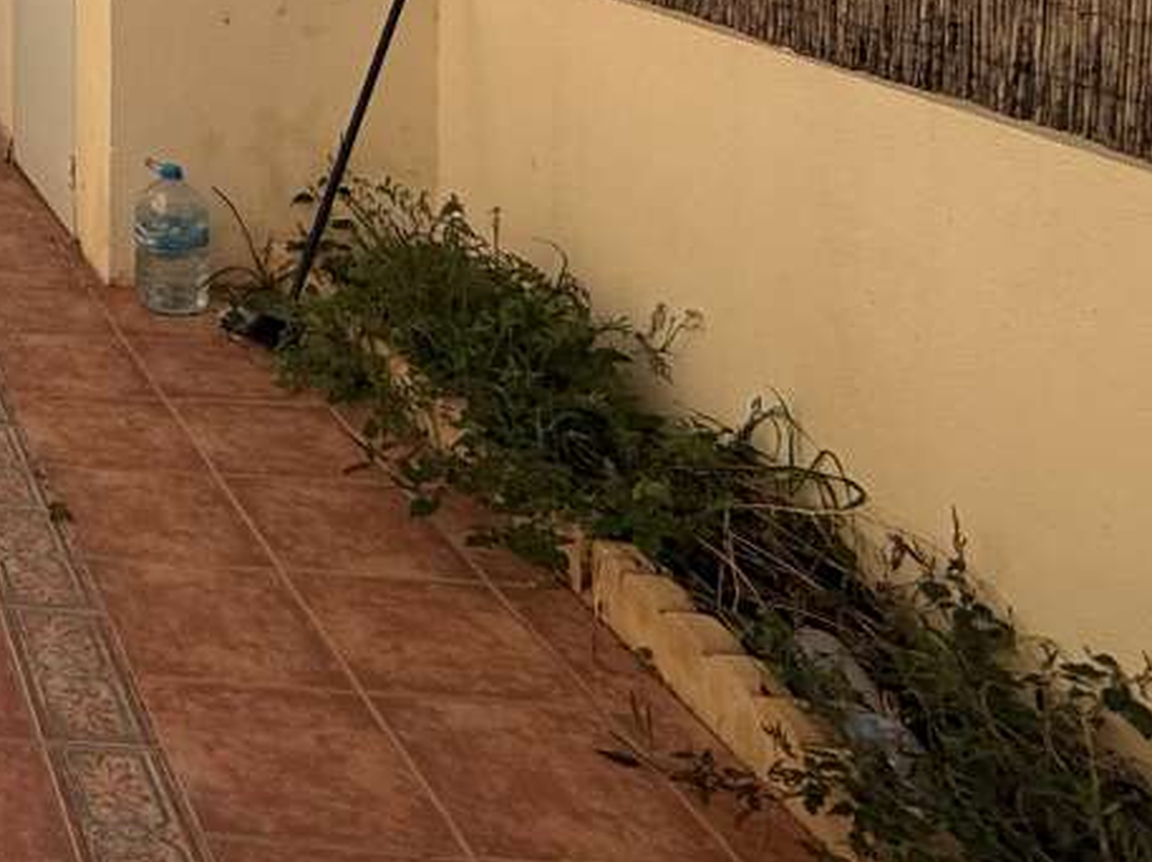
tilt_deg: -1.8
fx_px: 1530
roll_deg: +1.4
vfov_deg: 27.2
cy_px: -210
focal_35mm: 46
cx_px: -502
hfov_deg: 29.1
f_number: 2.2
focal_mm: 2.22
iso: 50
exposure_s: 1/5155
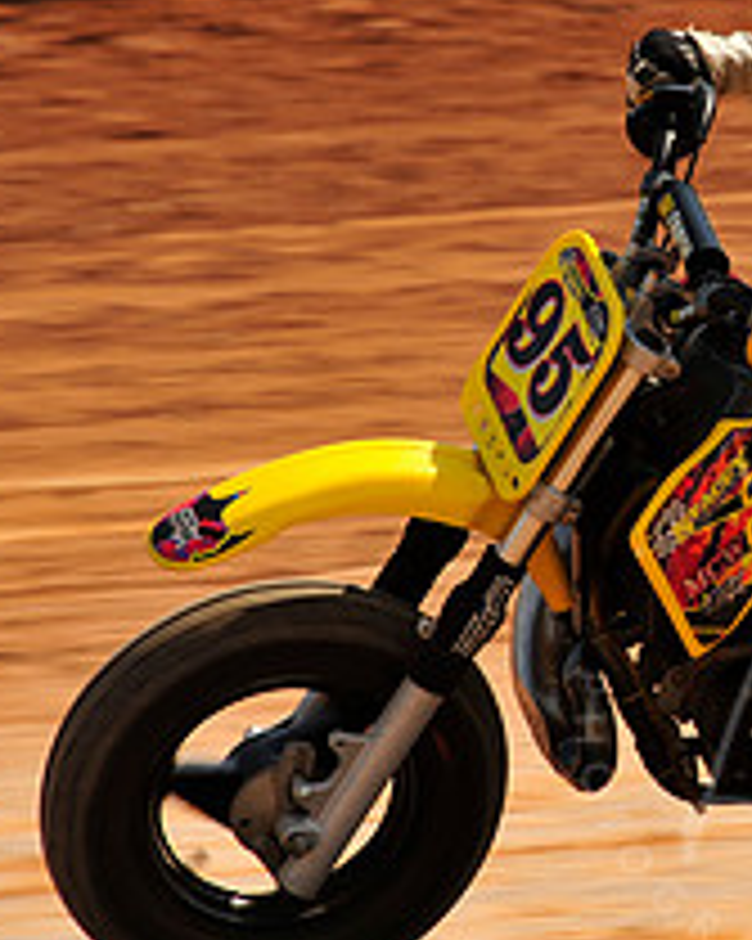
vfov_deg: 3.7
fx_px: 14477
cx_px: 842
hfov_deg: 3.0
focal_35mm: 520
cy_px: 297
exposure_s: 1/400
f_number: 10
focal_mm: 200
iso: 200
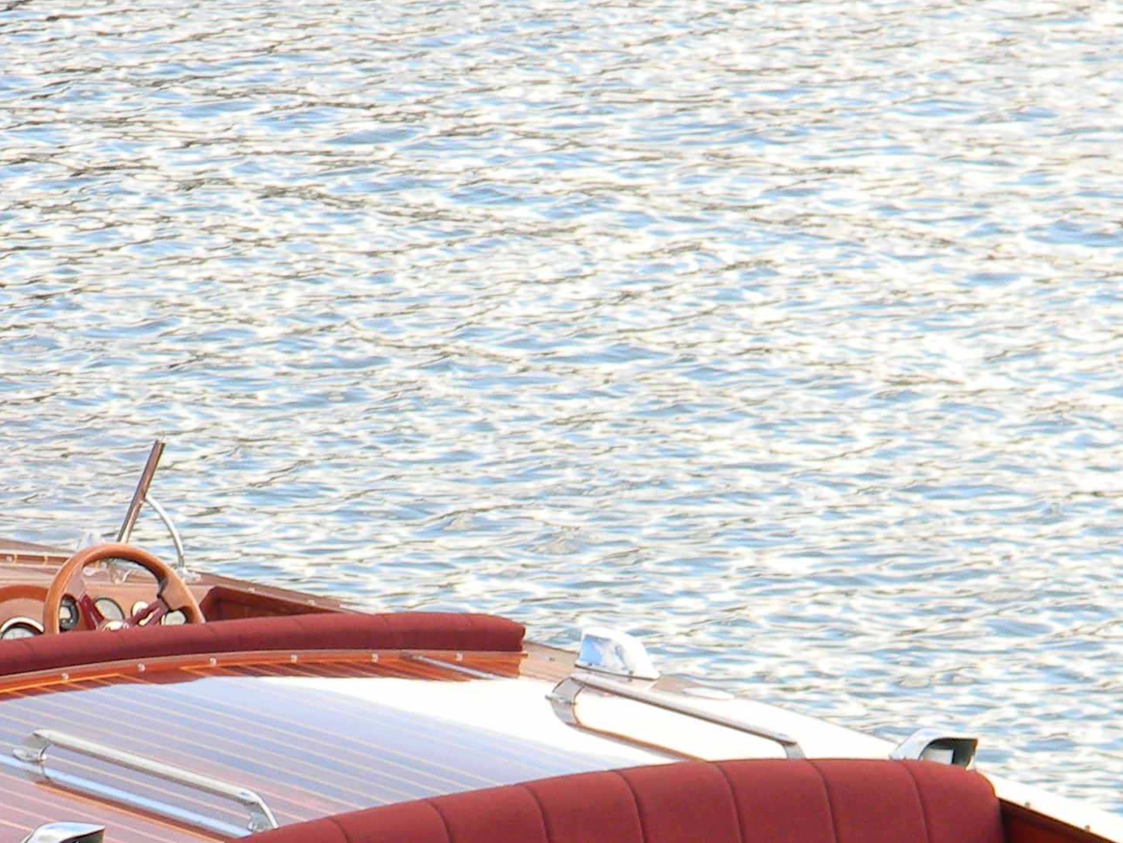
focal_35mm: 409
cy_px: 1076
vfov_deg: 3.6
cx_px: 248
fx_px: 13272
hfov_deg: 4.8
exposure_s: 1/87
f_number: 5
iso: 80
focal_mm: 26.8
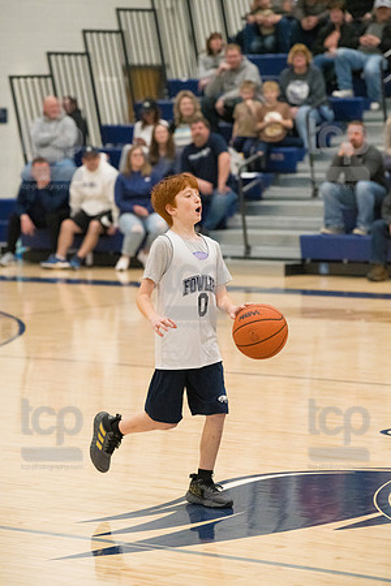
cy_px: 293
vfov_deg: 13.2
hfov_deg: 8.9
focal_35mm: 155
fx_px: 2525
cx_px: 196
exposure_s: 1/1600
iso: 8000
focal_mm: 155
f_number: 4.5
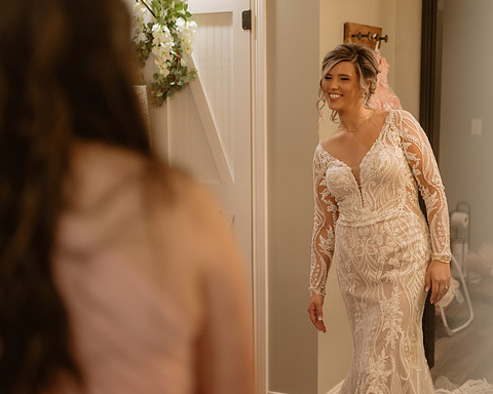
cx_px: 260
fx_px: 875
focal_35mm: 60
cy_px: 196
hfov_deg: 31.4
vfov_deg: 25.4
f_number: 2
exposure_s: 1/200
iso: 250
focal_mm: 50
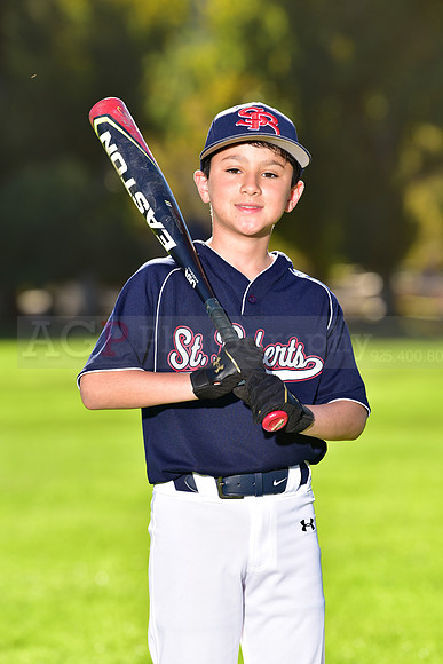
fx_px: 3689
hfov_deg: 6.9
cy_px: 332
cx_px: 222
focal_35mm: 200
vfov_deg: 10.3
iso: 80
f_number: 5
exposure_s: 1/250
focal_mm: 200
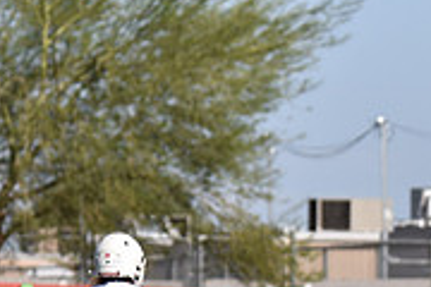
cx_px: 254
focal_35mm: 643
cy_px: 448
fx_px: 7698
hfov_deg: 3.2
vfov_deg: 2.1
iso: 400
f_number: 5.6
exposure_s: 1/4000
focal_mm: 200
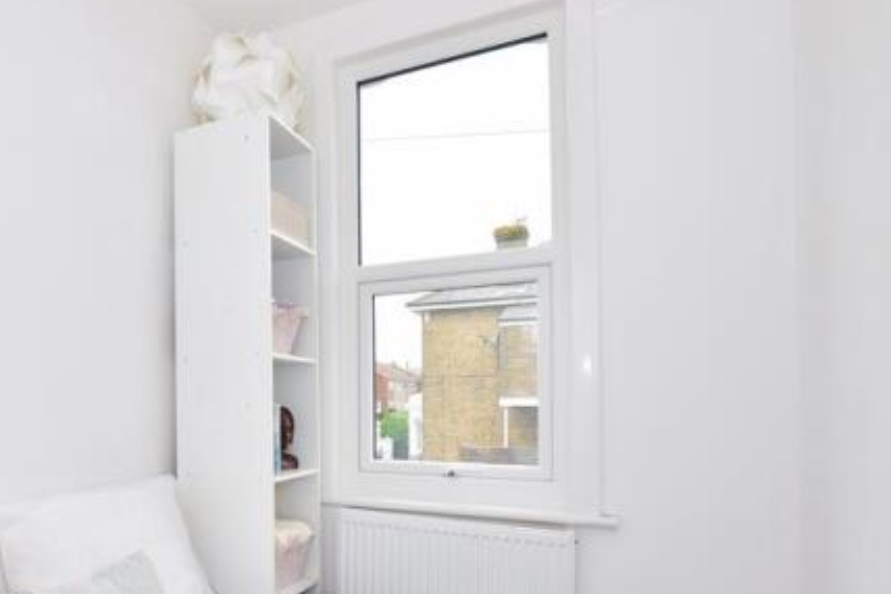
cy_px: 391
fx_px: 569
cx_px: 291
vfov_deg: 54.1
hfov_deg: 73.6
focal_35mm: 23
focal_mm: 10
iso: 200
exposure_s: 1/160
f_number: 6.3
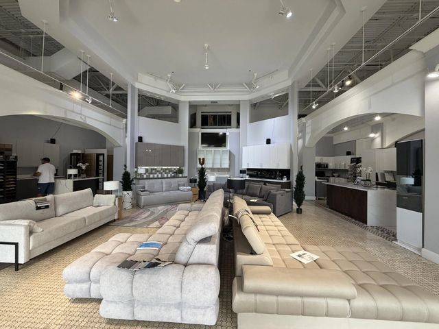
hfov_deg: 102.1
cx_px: 220
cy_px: 164
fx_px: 178
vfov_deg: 85.7
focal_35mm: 14
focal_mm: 2.22
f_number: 2.2
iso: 320
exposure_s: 1/120
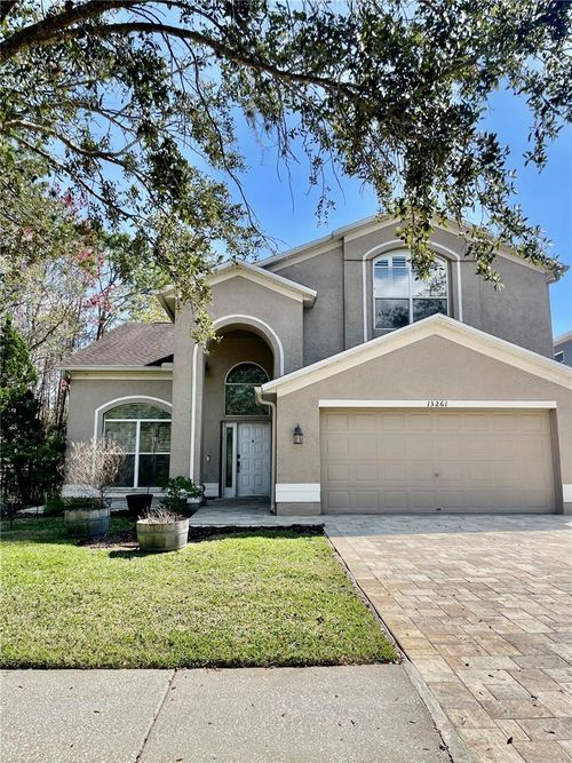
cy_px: 382
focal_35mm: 26
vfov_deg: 67.3
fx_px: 573
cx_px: 286
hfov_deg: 53.0
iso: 32
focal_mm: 4.2
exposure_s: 1/2882
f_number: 1.6
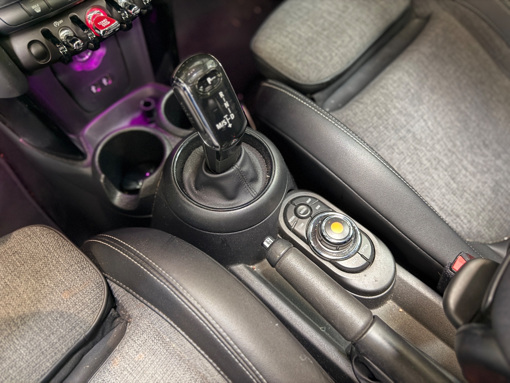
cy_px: 192
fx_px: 354
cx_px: 255
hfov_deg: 71.6
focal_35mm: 24
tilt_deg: -60.1
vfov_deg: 56.8
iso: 1600
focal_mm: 6.76
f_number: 1.78
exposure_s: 1/20
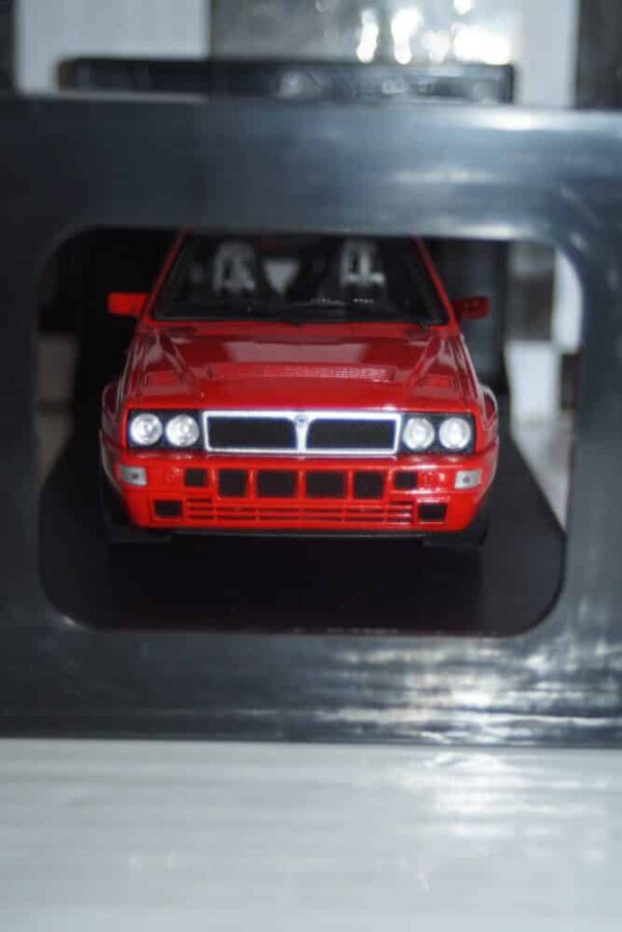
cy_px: 466
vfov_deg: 27.0
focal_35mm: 75
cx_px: 311
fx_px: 1944
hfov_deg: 18.2
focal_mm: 50
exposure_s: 1/60
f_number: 4.5
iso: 125
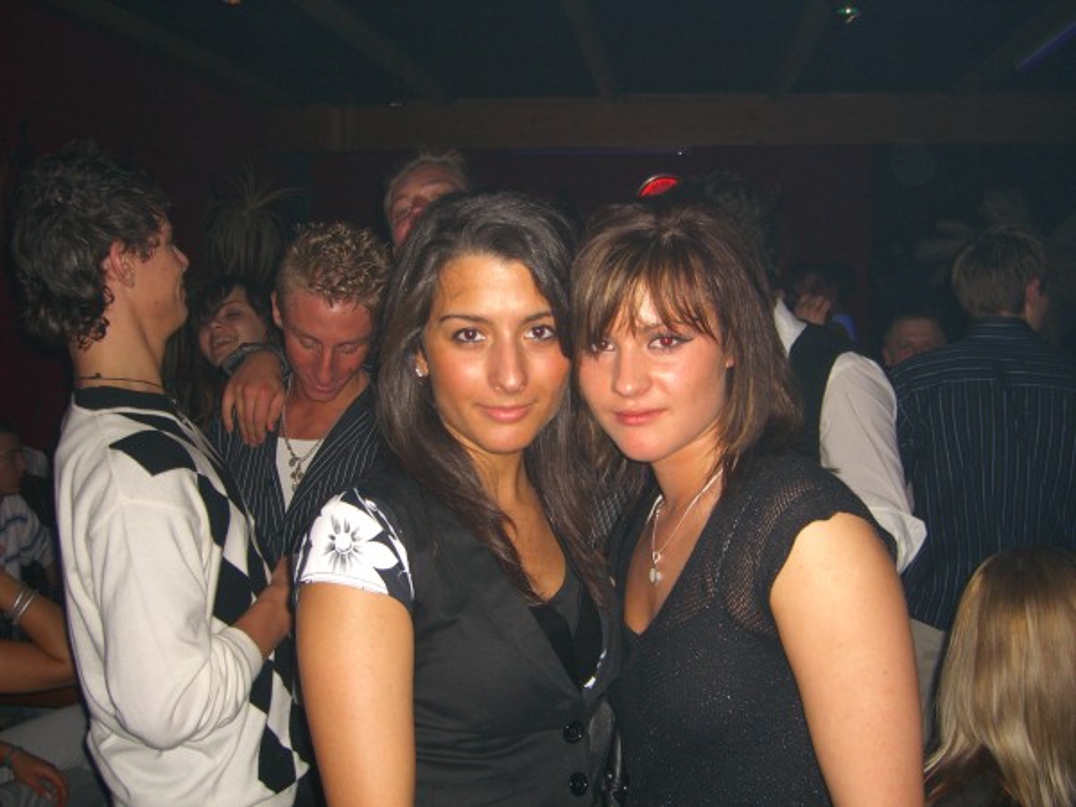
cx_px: 538
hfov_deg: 49.0
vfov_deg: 37.7
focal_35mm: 38
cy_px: 404
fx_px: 1181
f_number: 2.8
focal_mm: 7.9
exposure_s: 1/60
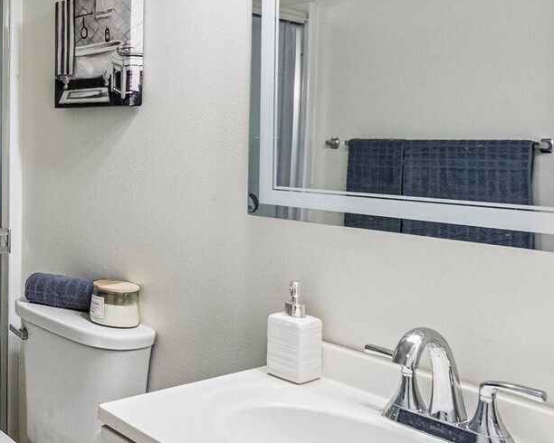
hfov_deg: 38.2
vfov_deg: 37.8
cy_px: 146
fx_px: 640
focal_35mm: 39
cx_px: -66
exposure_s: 1/10
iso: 250
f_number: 9
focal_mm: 10
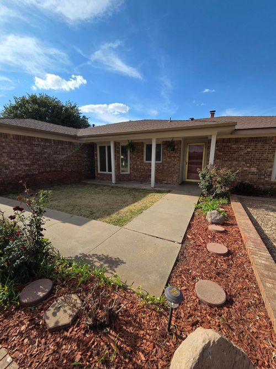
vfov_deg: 106.2
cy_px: 184
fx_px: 138
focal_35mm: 13
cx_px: 138
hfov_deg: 89.9
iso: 50
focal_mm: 2.2
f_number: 2.2
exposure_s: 1/1925
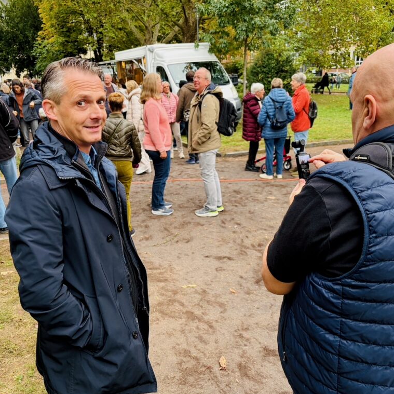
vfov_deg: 52.5
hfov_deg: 52.5
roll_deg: +0.8
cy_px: 197
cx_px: 199
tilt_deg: -15.4
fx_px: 399
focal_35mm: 31
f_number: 1.6
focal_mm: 5.96
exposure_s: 1/122
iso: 50
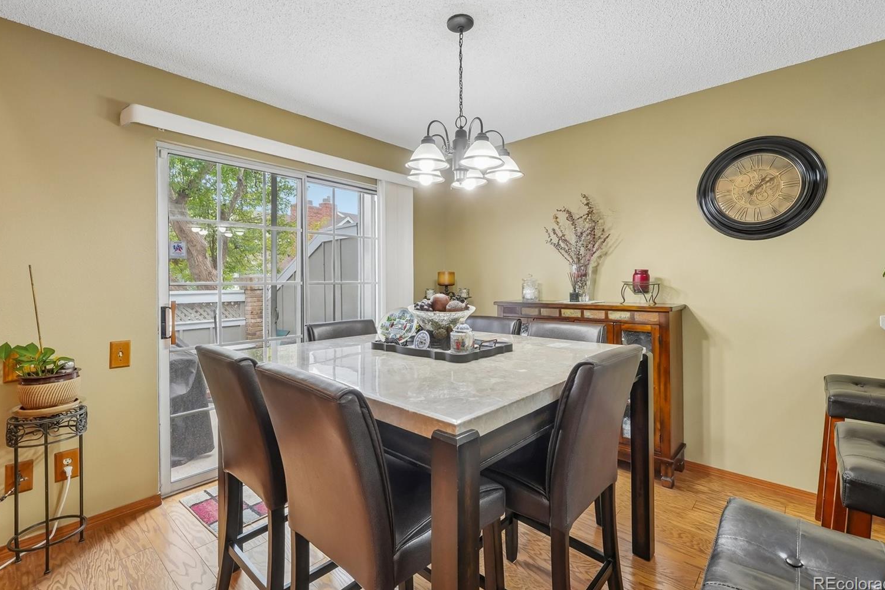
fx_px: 393
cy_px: 281
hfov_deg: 96.7
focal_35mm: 16
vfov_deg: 73.7
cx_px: 437
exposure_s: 1/8
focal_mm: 10
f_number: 8
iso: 800
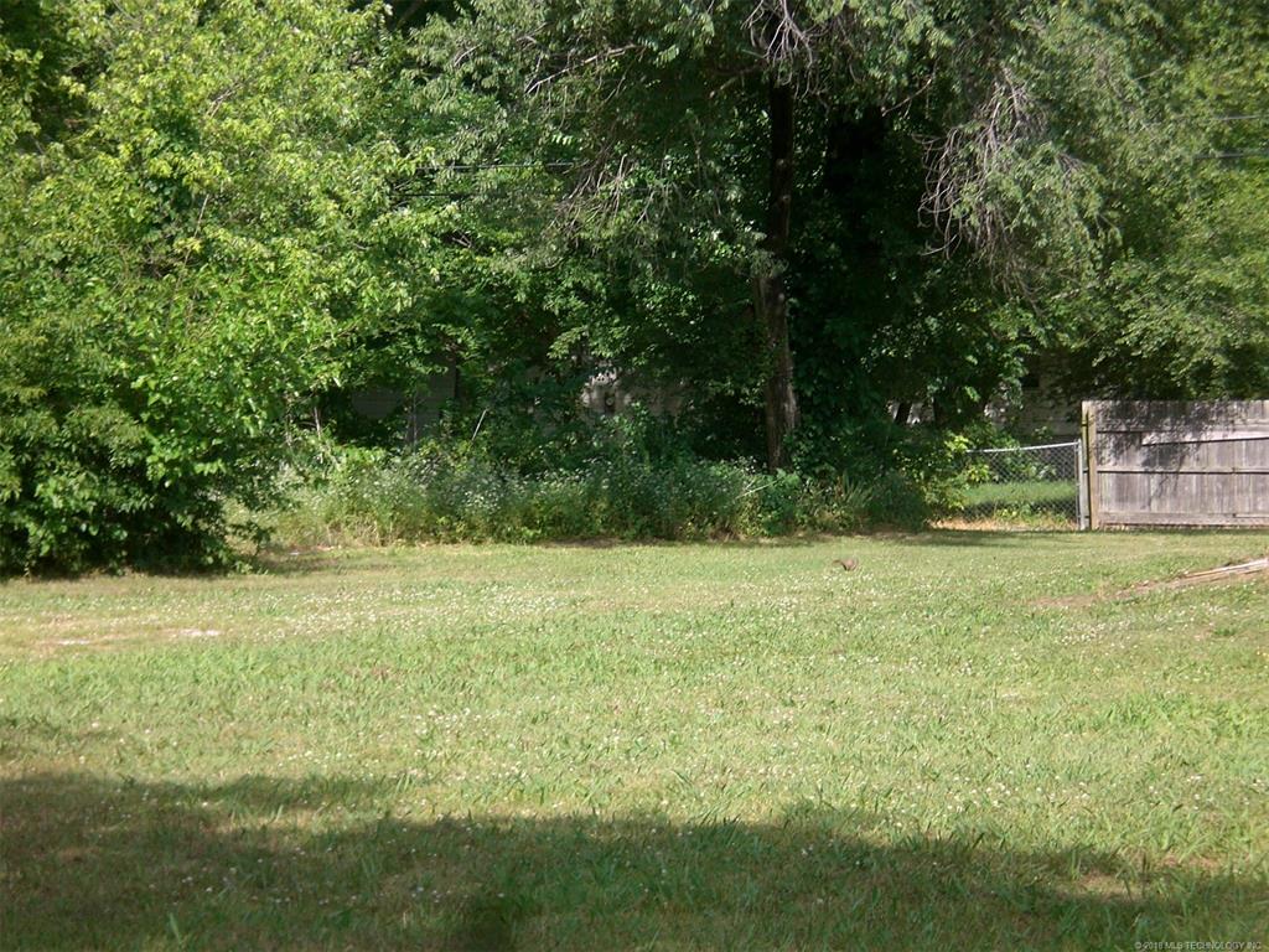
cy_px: 476
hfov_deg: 17.3
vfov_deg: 13.0
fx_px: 4179
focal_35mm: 114
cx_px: 634
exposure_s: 1/125
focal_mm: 18.9
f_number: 5.9
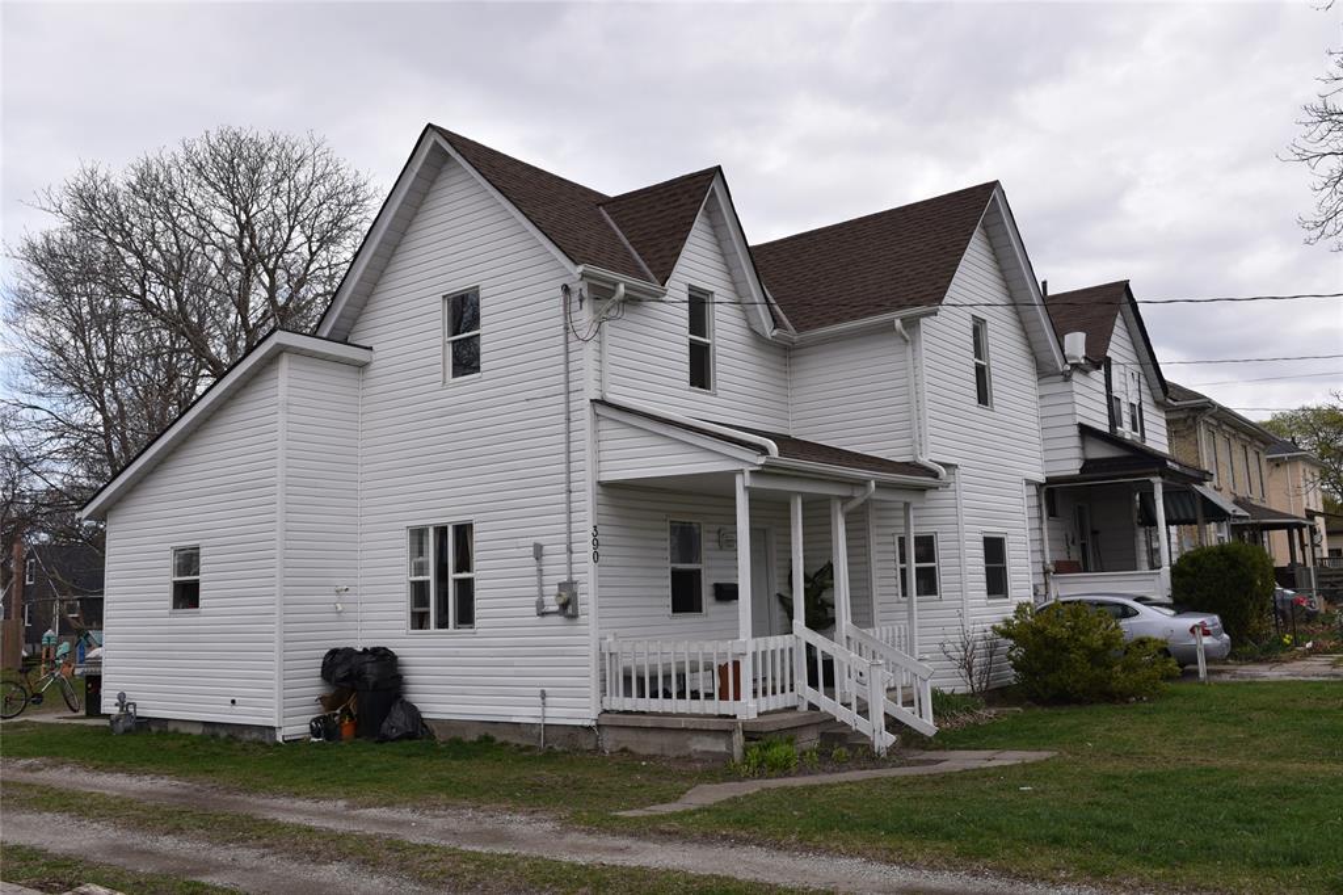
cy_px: 448
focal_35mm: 31
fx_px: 1156
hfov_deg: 60.3
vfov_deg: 42.3
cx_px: 672
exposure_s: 1/250
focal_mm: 31
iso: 200
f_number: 8
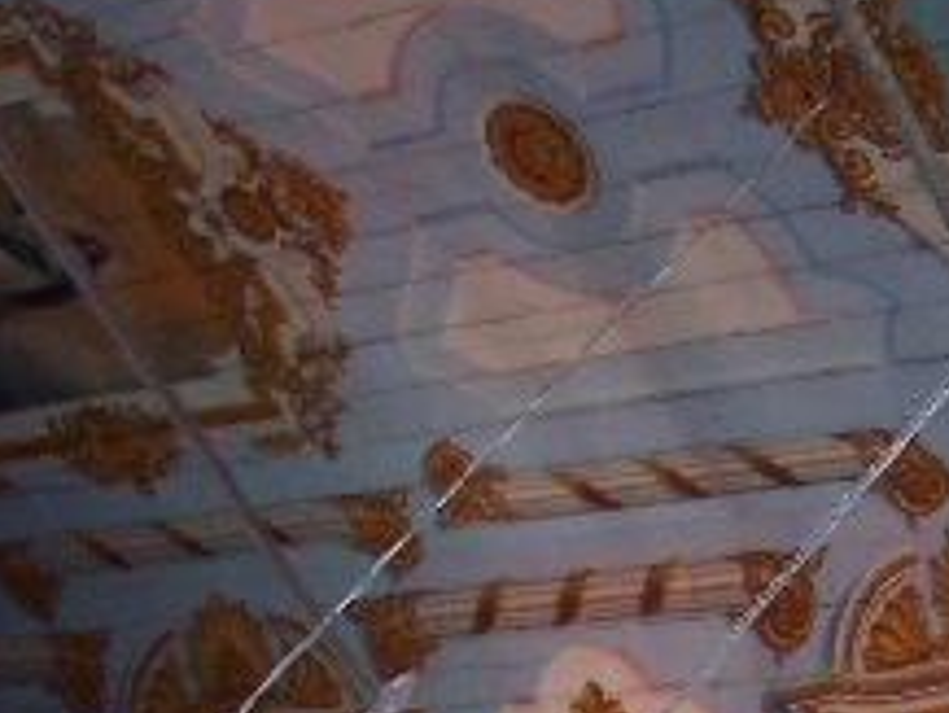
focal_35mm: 140
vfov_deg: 10.3
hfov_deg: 13.3
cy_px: 1037
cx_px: 1391
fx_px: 3840
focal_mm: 8
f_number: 2.8
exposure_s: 1/8
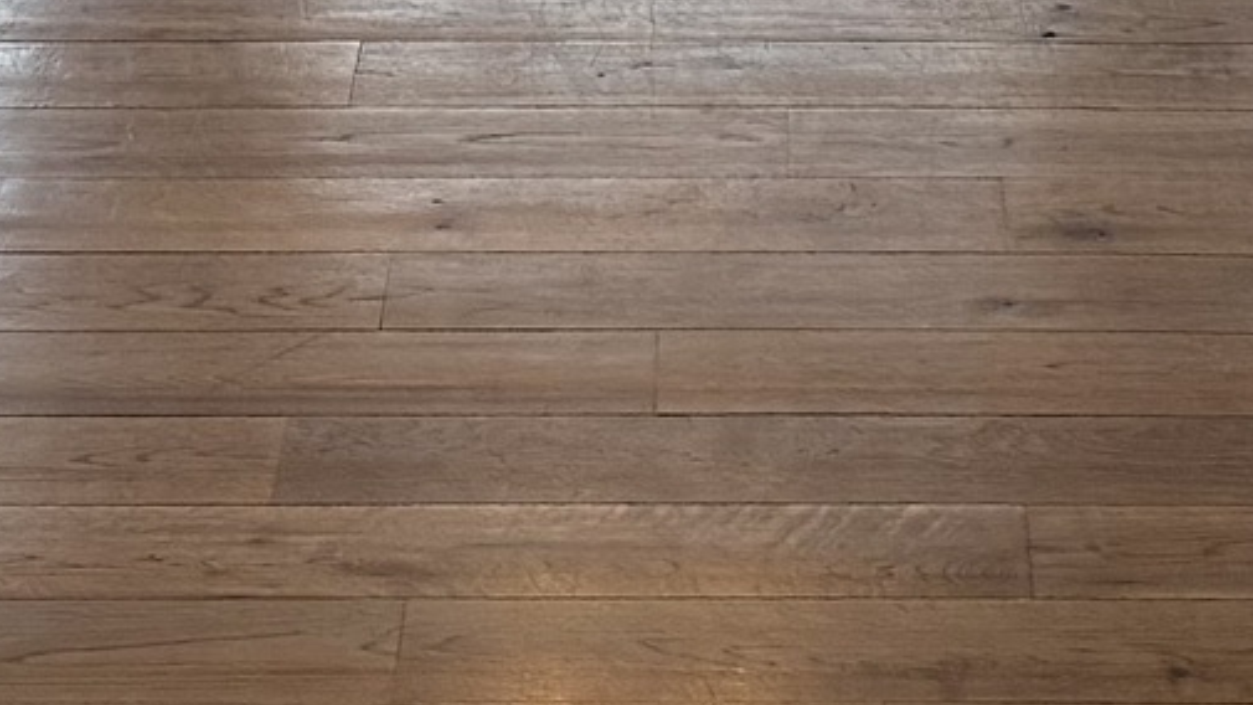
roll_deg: -1.3
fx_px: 5282
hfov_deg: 13.5
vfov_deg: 6.6
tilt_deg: -4.1
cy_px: -1743
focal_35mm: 159
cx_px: 958
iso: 160
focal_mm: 6.76
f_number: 1.78
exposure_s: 1/120
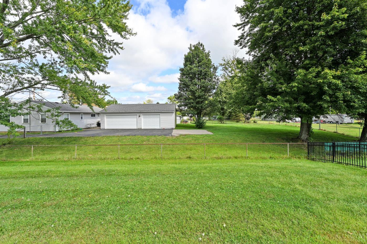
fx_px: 153
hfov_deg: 100.4
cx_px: 180
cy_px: 114
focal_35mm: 15
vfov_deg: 77.2
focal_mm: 14
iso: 100
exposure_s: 1/320
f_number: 6.3
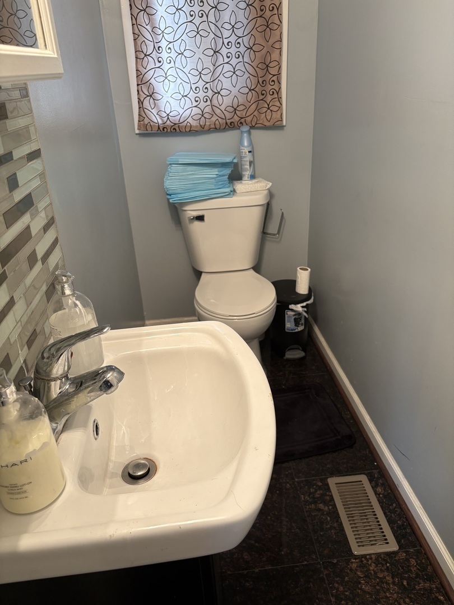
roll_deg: +2.4
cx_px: 227
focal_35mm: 26
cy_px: 302
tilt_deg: -25.6
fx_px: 455
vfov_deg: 67.3
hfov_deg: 53.1
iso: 100
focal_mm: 5.96
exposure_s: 1/60
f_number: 1.6
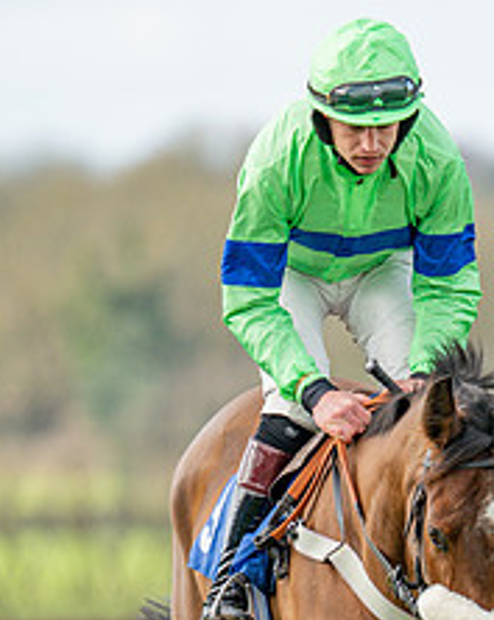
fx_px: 23661
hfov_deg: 1.2
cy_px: 611
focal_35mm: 1292
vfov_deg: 1.5
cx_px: 589
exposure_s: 1/800
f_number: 4.5
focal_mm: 400
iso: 200
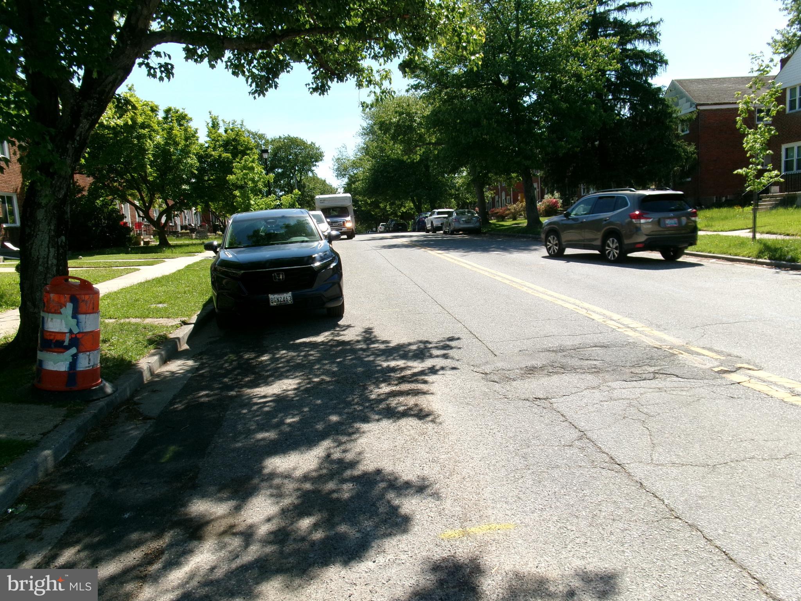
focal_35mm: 28
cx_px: 400
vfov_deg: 49.7
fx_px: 648
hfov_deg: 63.4
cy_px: 300
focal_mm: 5.1
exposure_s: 1/85
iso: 100
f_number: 10.8
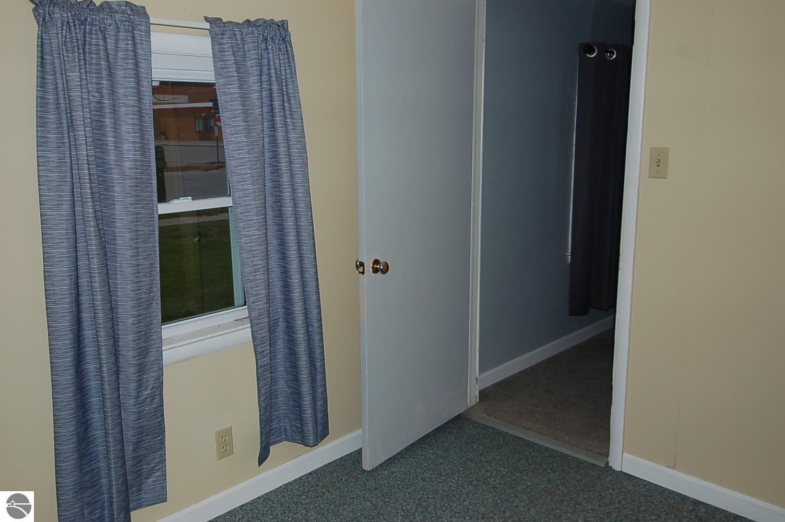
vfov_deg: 43.5
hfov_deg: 62.0
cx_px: 392
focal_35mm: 30
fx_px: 654
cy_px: 261
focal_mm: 20
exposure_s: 1/250
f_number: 4
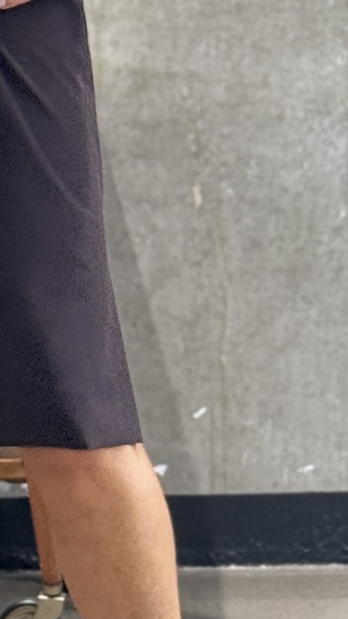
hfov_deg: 6.4
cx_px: 282
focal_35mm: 189
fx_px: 3100
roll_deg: -0.2
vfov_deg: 11.2
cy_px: -72
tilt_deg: -5.9
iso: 125
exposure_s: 1/100
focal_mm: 6.76
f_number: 1.78
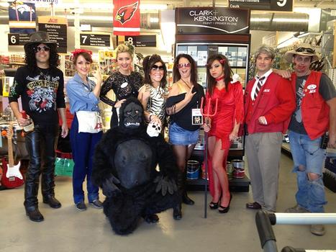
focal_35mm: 35
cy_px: 126
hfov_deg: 52.6
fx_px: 340
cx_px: 168
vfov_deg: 40.7
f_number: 2.4
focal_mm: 4.28
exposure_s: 1/20
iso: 64
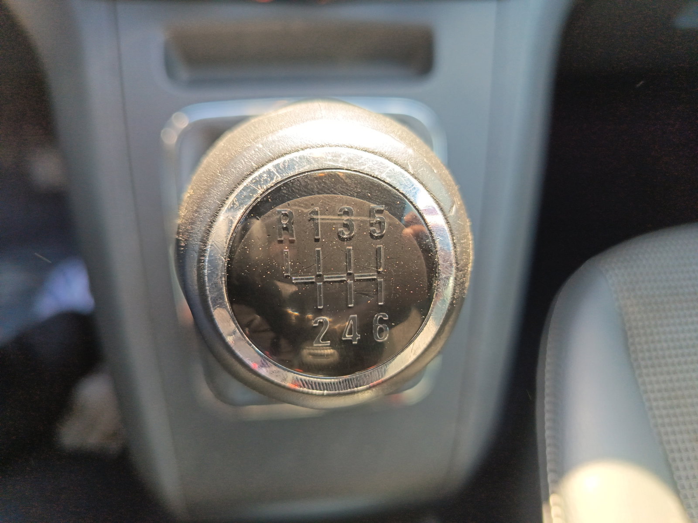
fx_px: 484
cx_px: 349
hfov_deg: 71.6
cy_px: 262
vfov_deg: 56.8
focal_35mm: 24
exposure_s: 1/120
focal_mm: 5.25
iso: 619
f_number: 1.75
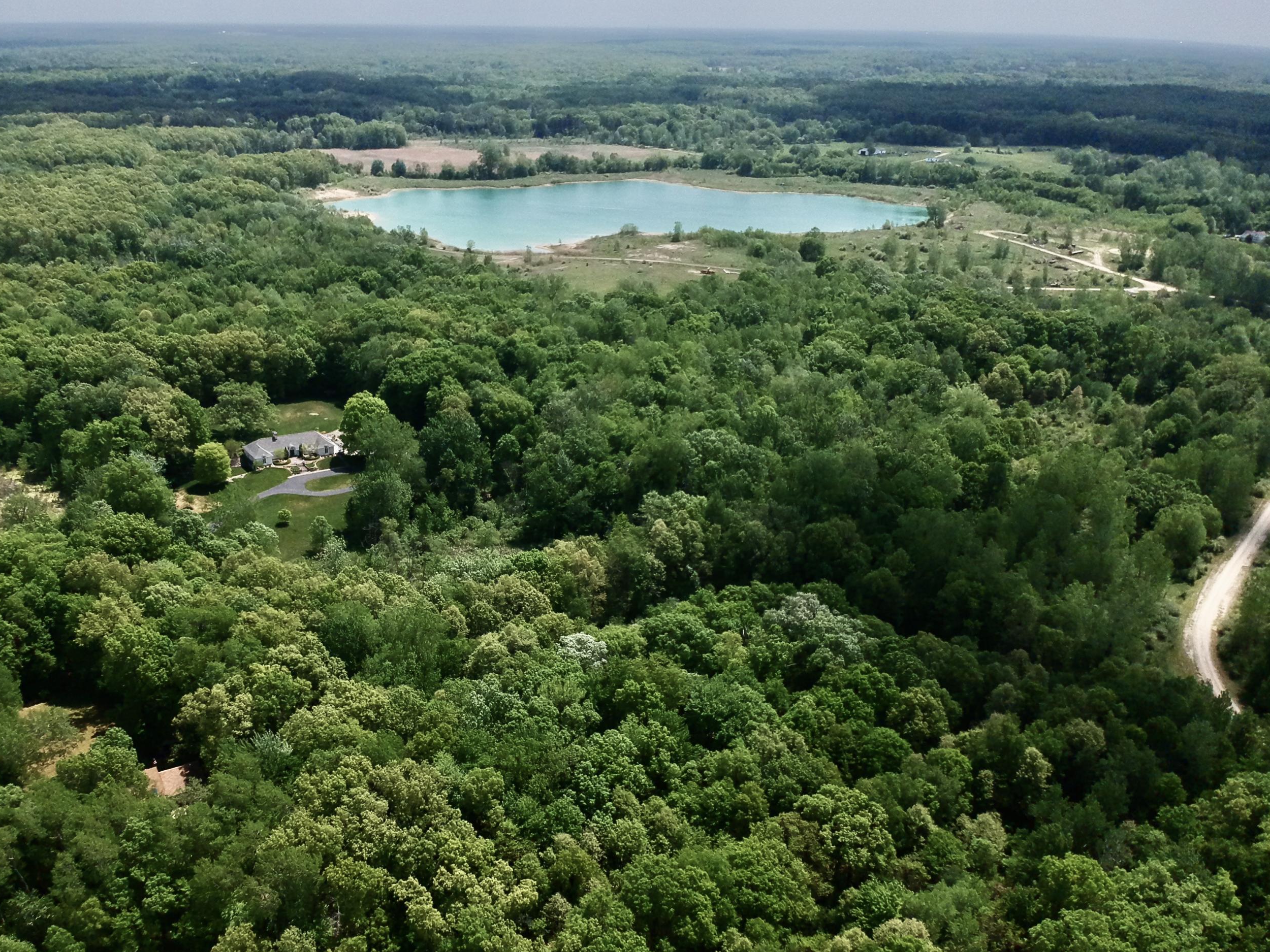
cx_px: 513
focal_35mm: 30
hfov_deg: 59.5
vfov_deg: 46.6
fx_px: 1101
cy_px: 563
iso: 400
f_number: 2.6
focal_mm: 4.49
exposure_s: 1/8000
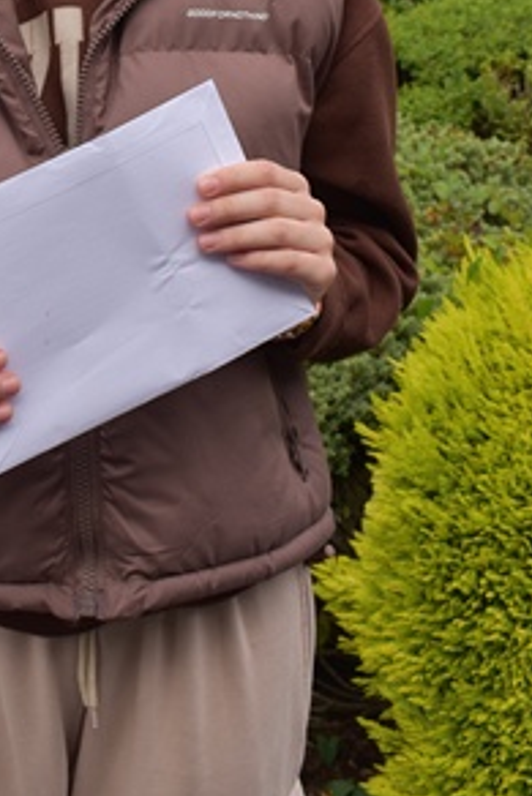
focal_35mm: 74
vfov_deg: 26.0
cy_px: 11
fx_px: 1638
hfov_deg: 18.1
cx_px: 49
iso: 200
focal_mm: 24
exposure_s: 1/250
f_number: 8
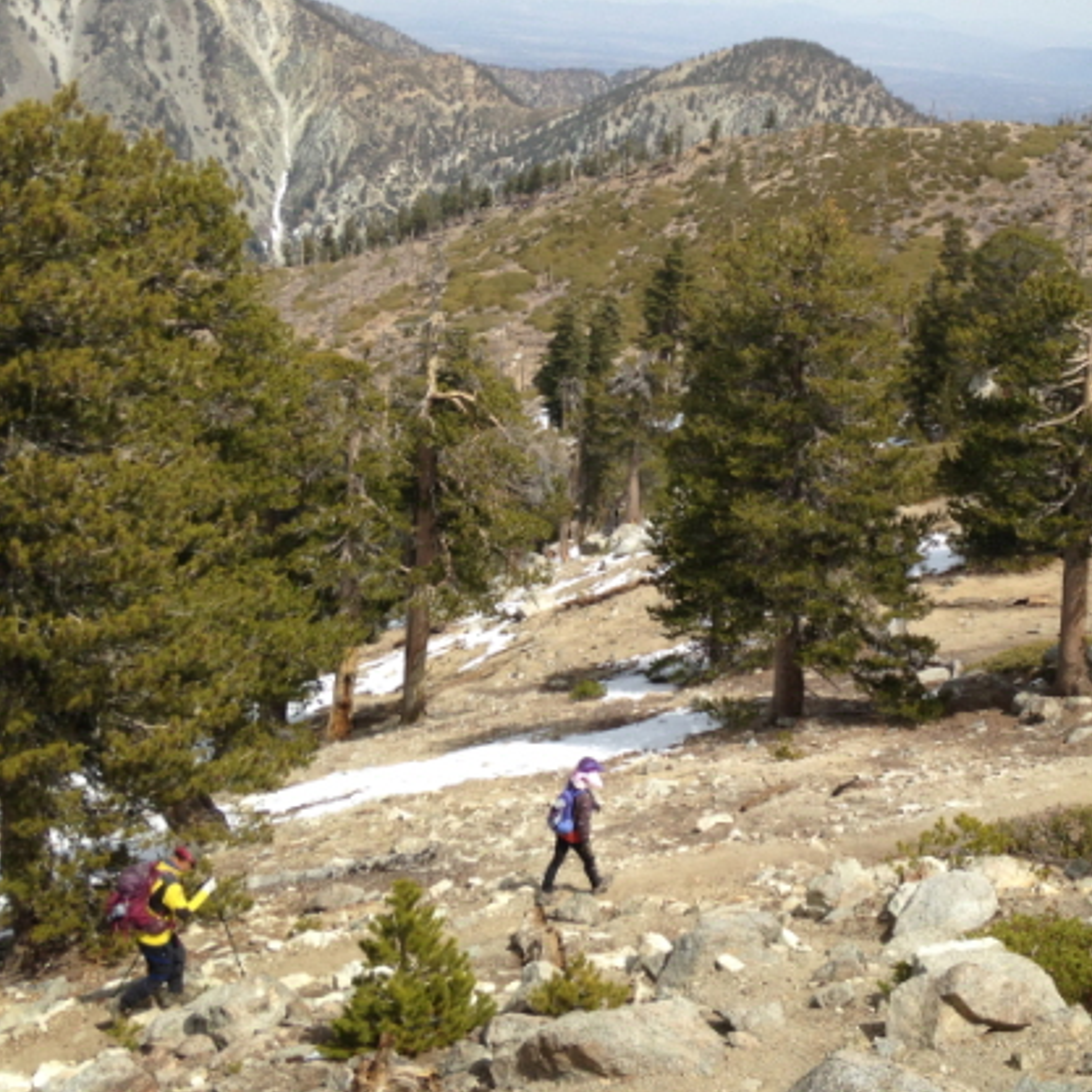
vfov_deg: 34.6
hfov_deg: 34.3
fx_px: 1749
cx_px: 746
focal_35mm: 49
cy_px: 436
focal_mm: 4.12
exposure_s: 1/1748
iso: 50
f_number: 2.4
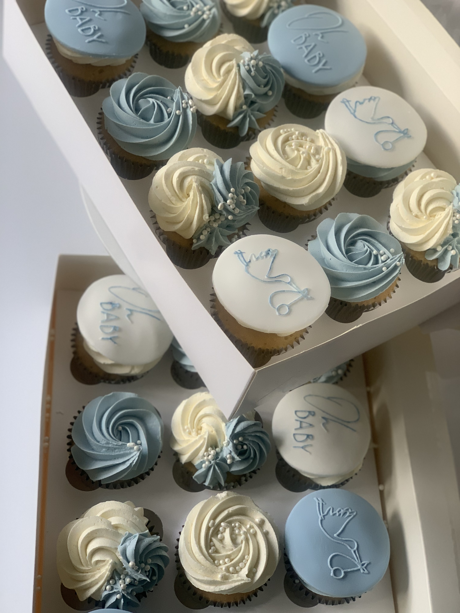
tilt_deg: -58.7
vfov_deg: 36.8
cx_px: 230
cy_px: 306
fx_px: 921
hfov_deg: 28.0
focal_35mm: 52
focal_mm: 6
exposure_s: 1/110
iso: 125
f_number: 2.4
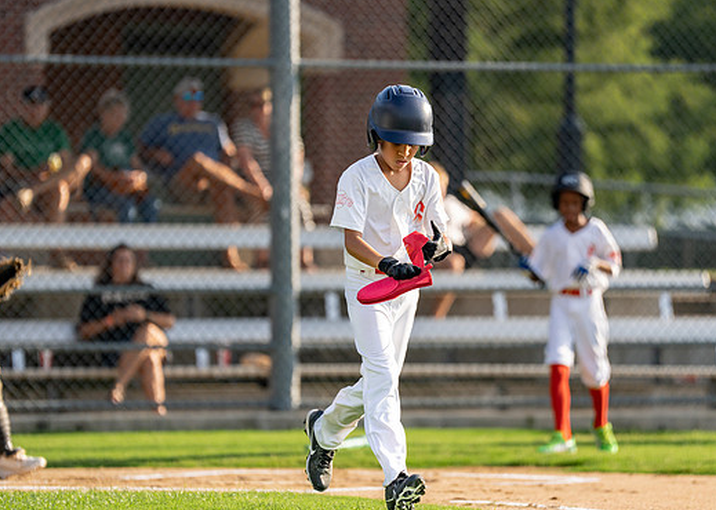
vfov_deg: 5.0
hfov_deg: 7.0
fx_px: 5832
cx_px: 393
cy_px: 286
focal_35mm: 287
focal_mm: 200
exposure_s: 1/4000
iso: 400
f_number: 2.8
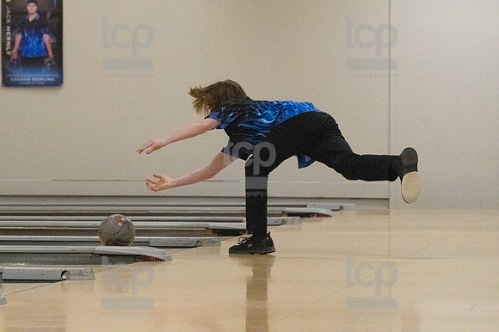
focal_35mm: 174
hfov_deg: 11.8
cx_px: 250
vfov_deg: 7.9
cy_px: 166
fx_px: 2410
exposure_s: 1/1250
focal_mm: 116
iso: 10000
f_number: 4
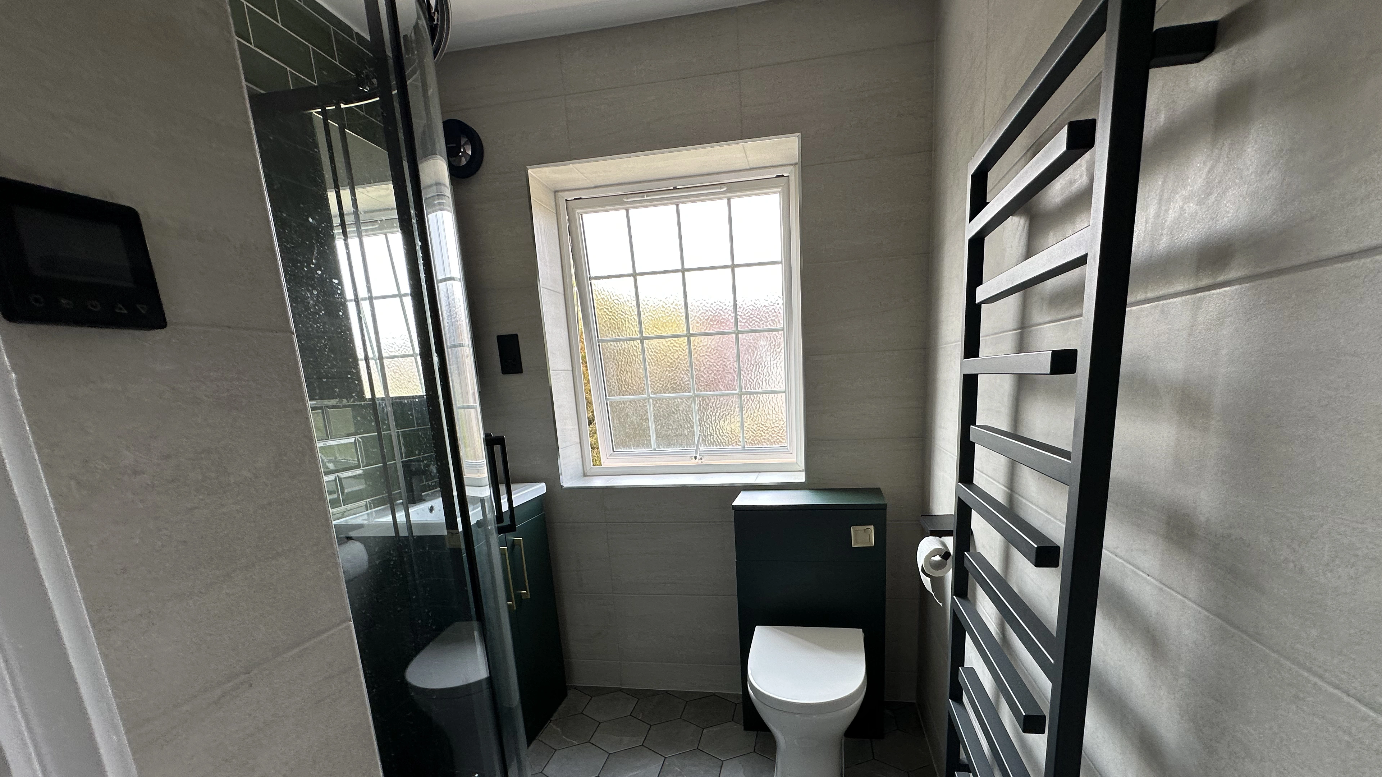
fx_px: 586
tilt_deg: -11.7
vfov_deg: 65.6
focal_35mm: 16
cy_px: 508
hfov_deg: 99.3
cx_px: 719
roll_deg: +3.2
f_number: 2.2
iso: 64
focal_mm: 2.22
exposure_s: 1/99
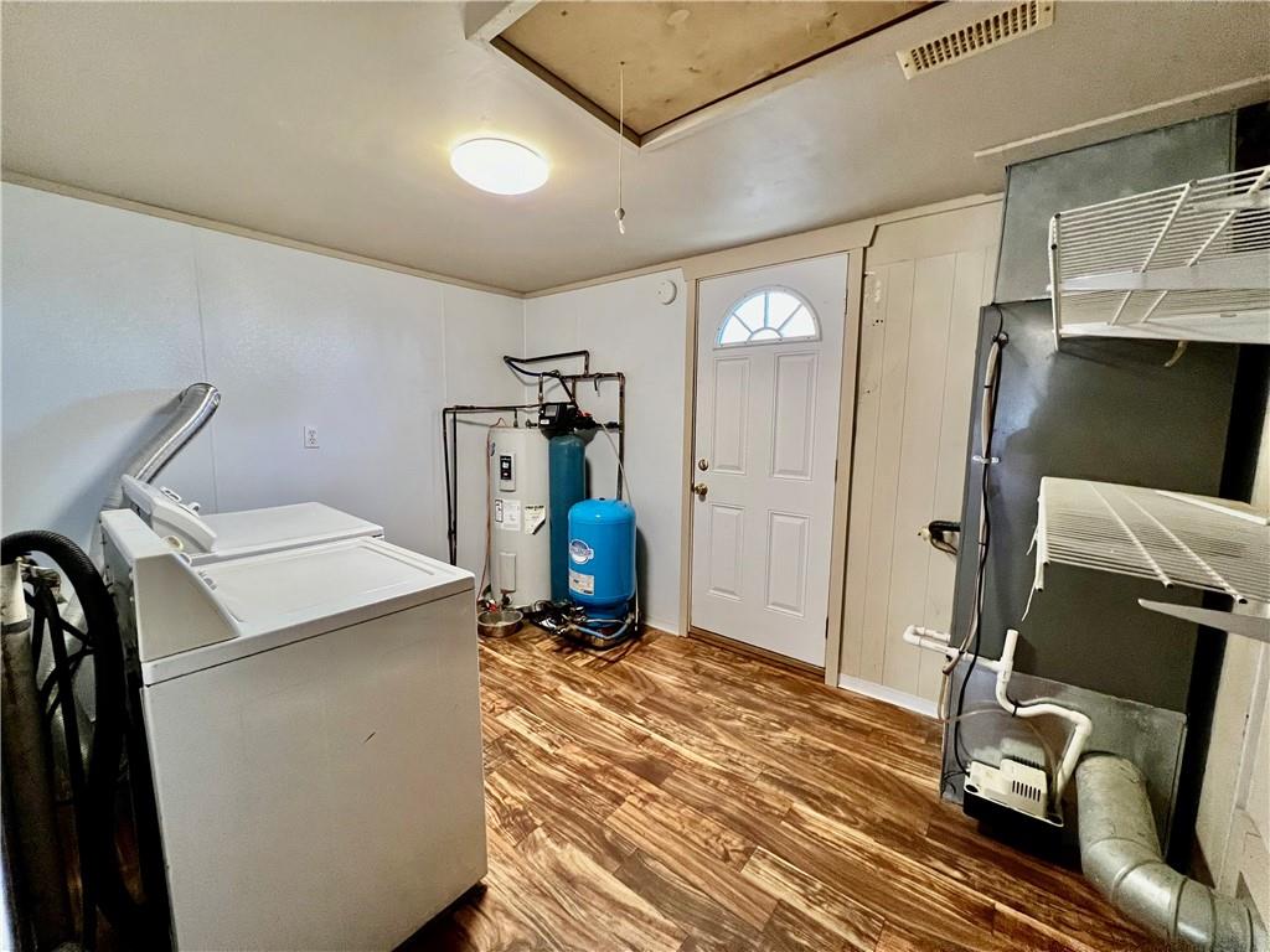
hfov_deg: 106.2
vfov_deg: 89.9
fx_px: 477
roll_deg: -0.5
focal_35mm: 13
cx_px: 635
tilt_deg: -6.7
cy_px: 476
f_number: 1.8
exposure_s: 1/60
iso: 400
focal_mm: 1.57
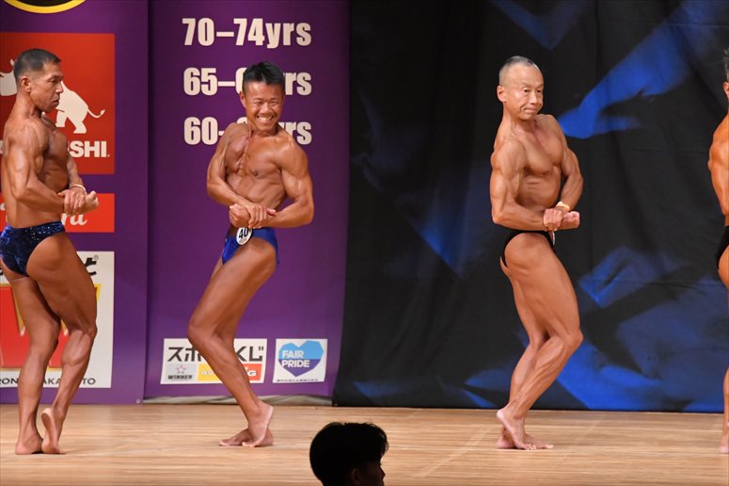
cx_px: 364
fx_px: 5769
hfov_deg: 7.2
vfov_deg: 4.8
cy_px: 243
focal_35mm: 285
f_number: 5.6
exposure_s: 1/400
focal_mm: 190
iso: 5600
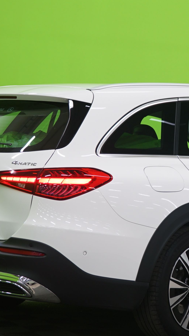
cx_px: 174
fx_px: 998
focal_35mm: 112
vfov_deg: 19.1
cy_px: 166
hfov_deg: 10.7
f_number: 5
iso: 400
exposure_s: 1/10
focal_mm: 50
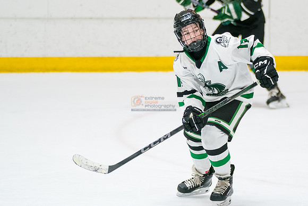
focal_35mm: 265
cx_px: 194
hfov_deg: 7.8
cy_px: 76
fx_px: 2264
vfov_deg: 5.2
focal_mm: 140
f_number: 3.2
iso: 3200
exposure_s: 1/1000
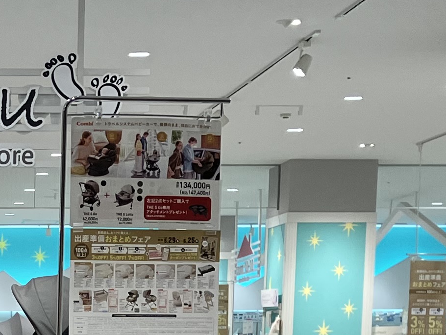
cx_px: -74
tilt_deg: -9.2
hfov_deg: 15.4
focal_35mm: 124
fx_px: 1598
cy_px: 618
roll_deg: -0.8
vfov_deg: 11.1
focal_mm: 3.99
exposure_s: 1/120
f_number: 1.8
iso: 50
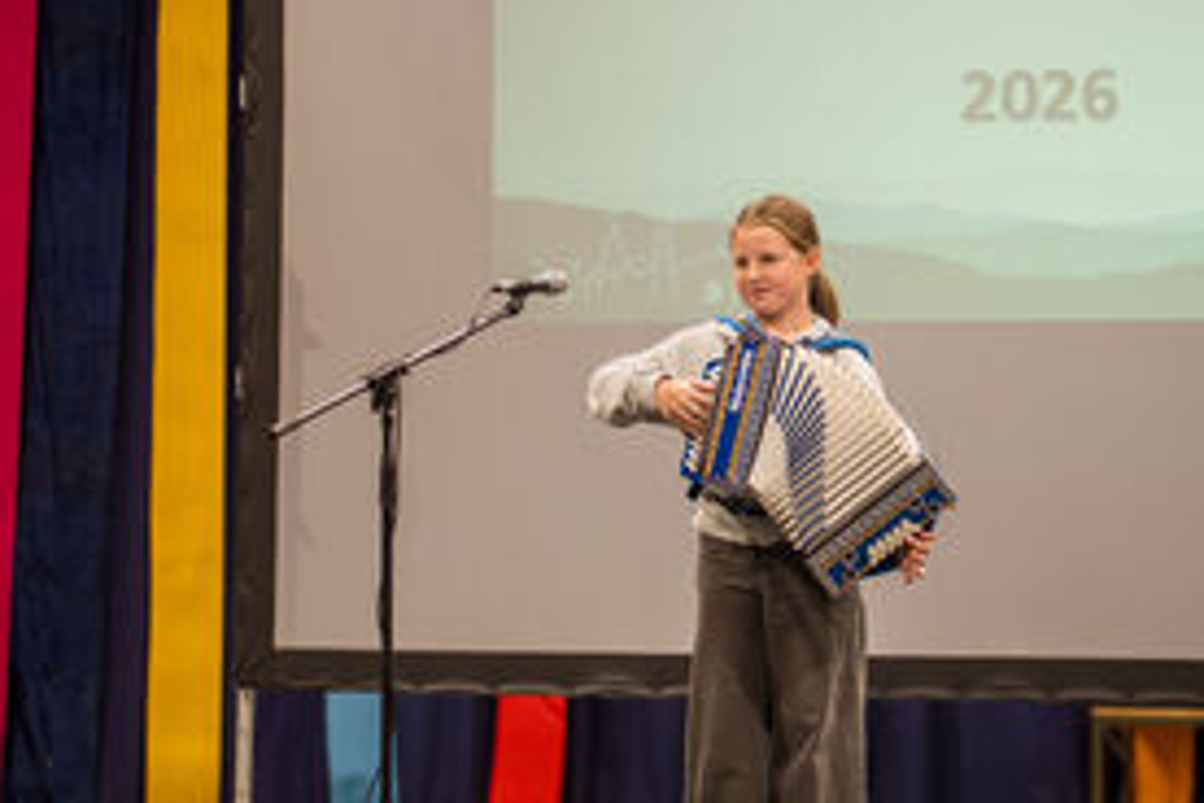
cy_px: 360
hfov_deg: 13.7
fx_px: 4983
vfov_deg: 9.2
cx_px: 830
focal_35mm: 149
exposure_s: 1/250
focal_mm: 85
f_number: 1.8
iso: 400
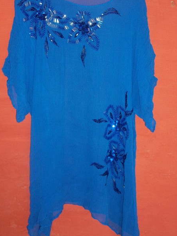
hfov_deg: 26.1
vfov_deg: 34.3
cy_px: 106
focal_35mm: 56
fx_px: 381
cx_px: 91
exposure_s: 1/40
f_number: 3.6
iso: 160
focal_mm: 8.8
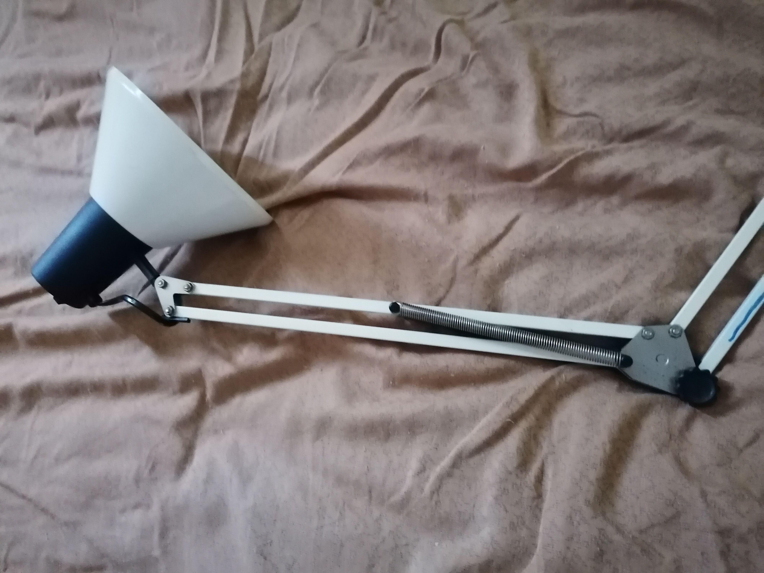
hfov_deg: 65.3
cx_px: 382
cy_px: 286
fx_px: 596
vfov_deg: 51.4
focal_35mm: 27
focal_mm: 4.75
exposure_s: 1/14.3
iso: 2500
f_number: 1.8
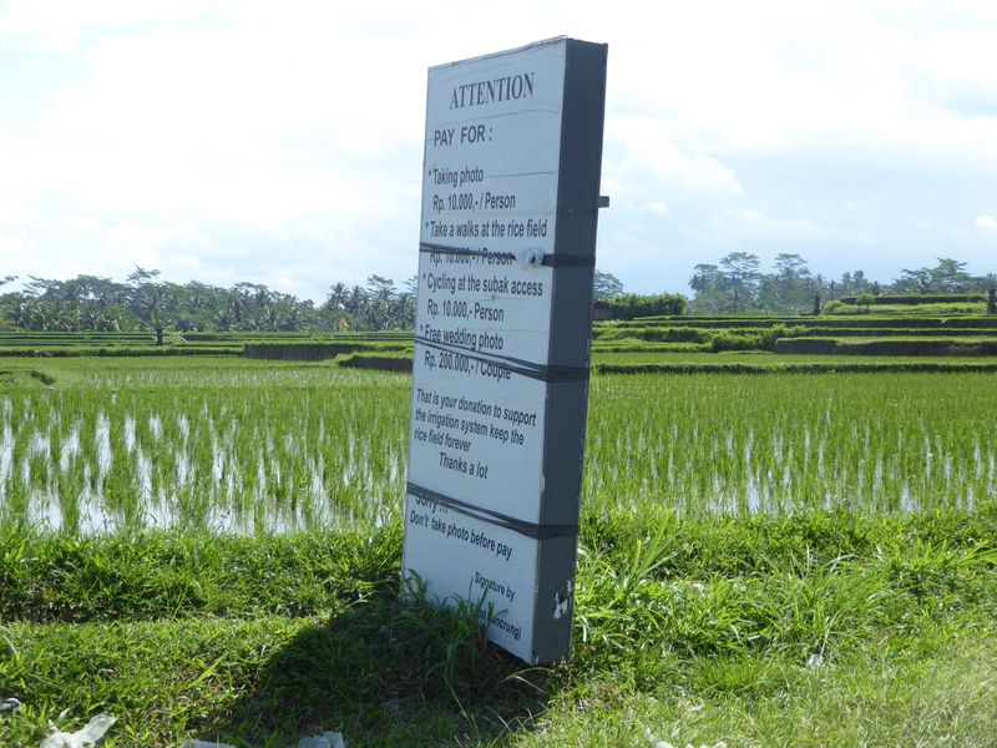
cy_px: 374
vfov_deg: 27.0
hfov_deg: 35.5
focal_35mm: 54
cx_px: 498
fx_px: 1555
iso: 80
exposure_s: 1/400
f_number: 4.1
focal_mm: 9.6
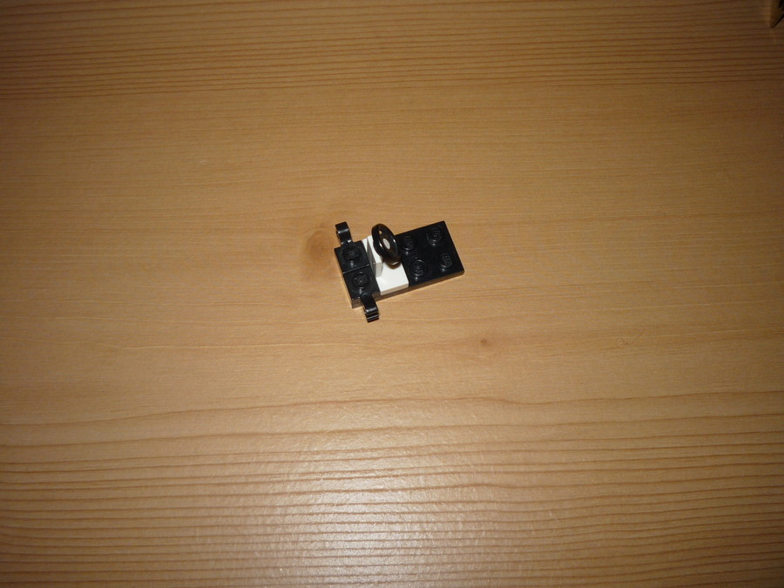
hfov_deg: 56.8
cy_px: 294
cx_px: 392
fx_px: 725
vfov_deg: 44.2
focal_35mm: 32
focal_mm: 5.2
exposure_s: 1/30
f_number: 4
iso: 100
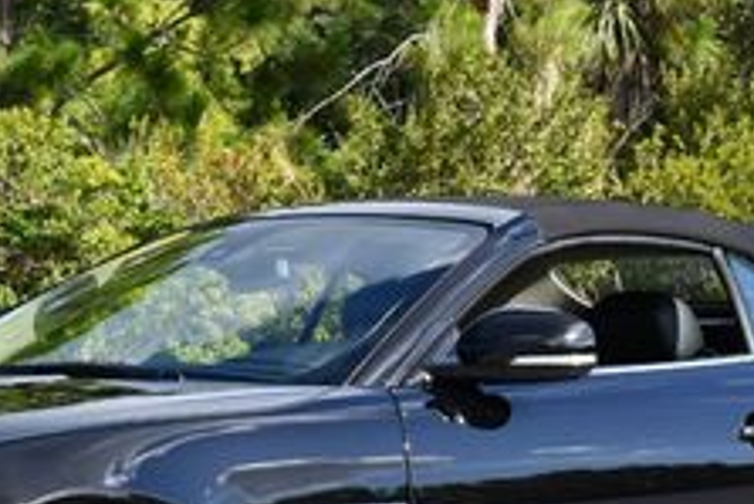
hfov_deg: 13.7
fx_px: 3123
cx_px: 186
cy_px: 362
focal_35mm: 149
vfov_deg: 9.2
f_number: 7.1
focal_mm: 26
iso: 200
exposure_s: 1/250
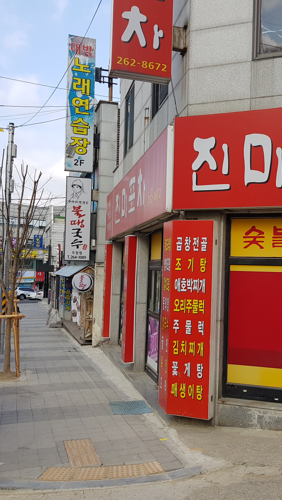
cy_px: 251
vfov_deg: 52.8
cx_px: 230
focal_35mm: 38
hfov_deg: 30.4
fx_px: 505
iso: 40
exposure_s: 1/944
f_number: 1.7
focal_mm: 4.2
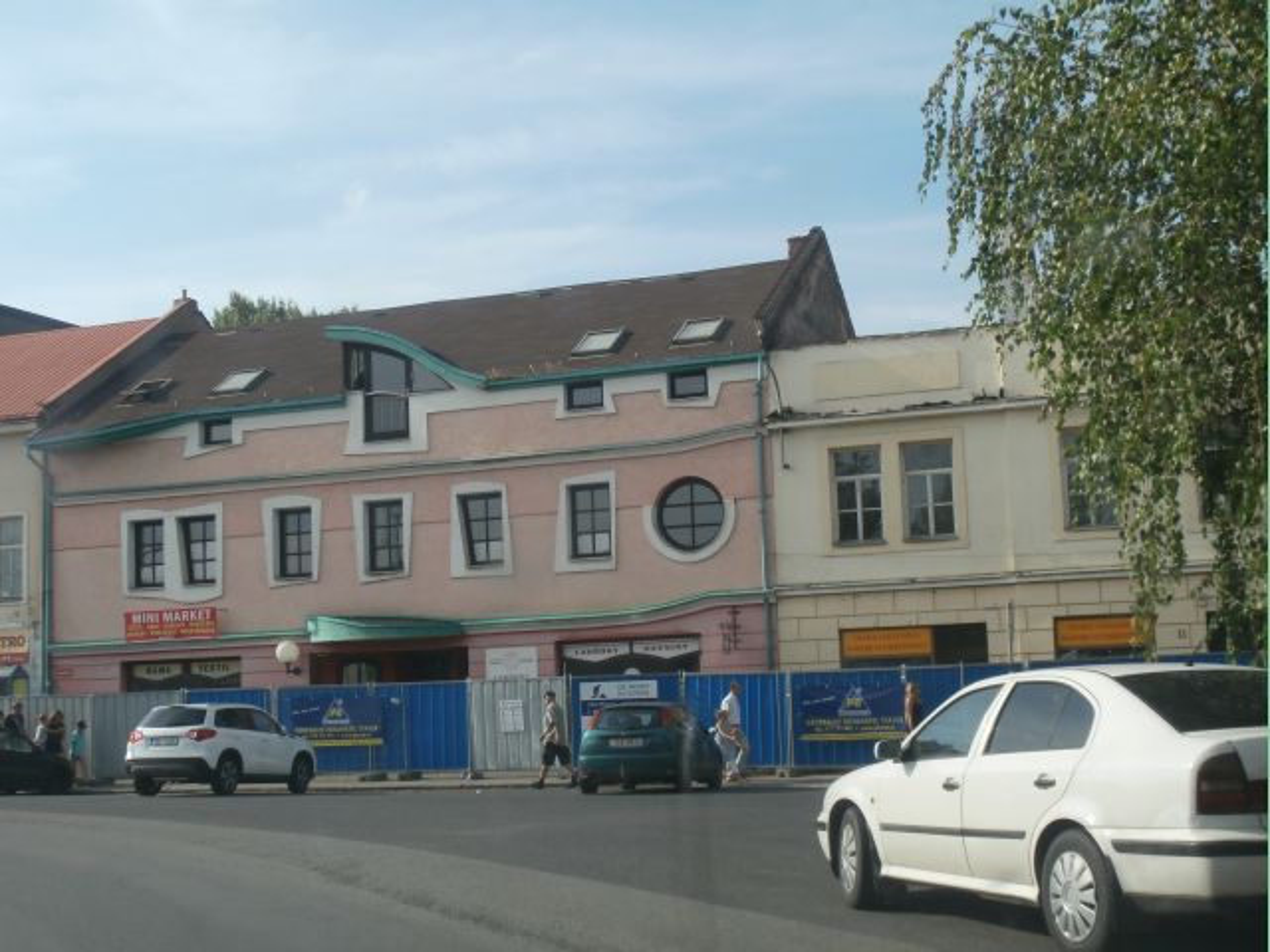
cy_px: 476
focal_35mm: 47
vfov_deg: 30.9
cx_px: 635
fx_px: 1724
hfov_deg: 40.4
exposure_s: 1/500
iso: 100
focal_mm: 8.29
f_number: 4.2
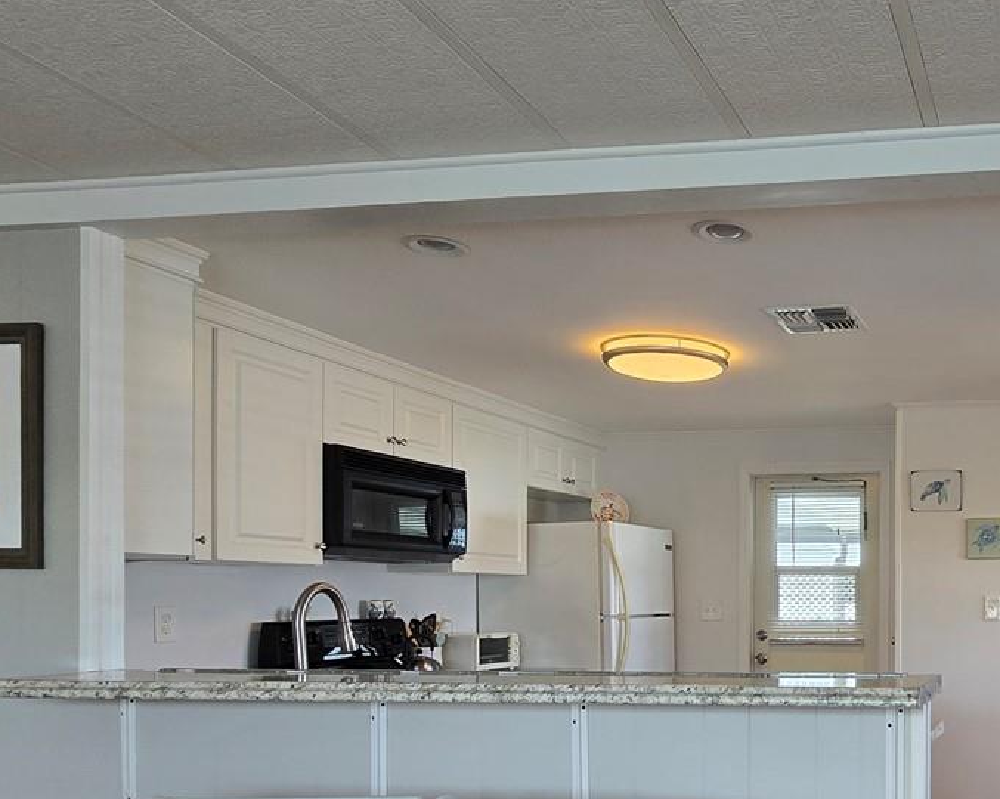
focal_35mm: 30
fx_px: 888
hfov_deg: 50.0
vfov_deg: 46.5
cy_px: 611
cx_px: 956
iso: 50
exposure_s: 1/60
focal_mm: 2.2
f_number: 2.2
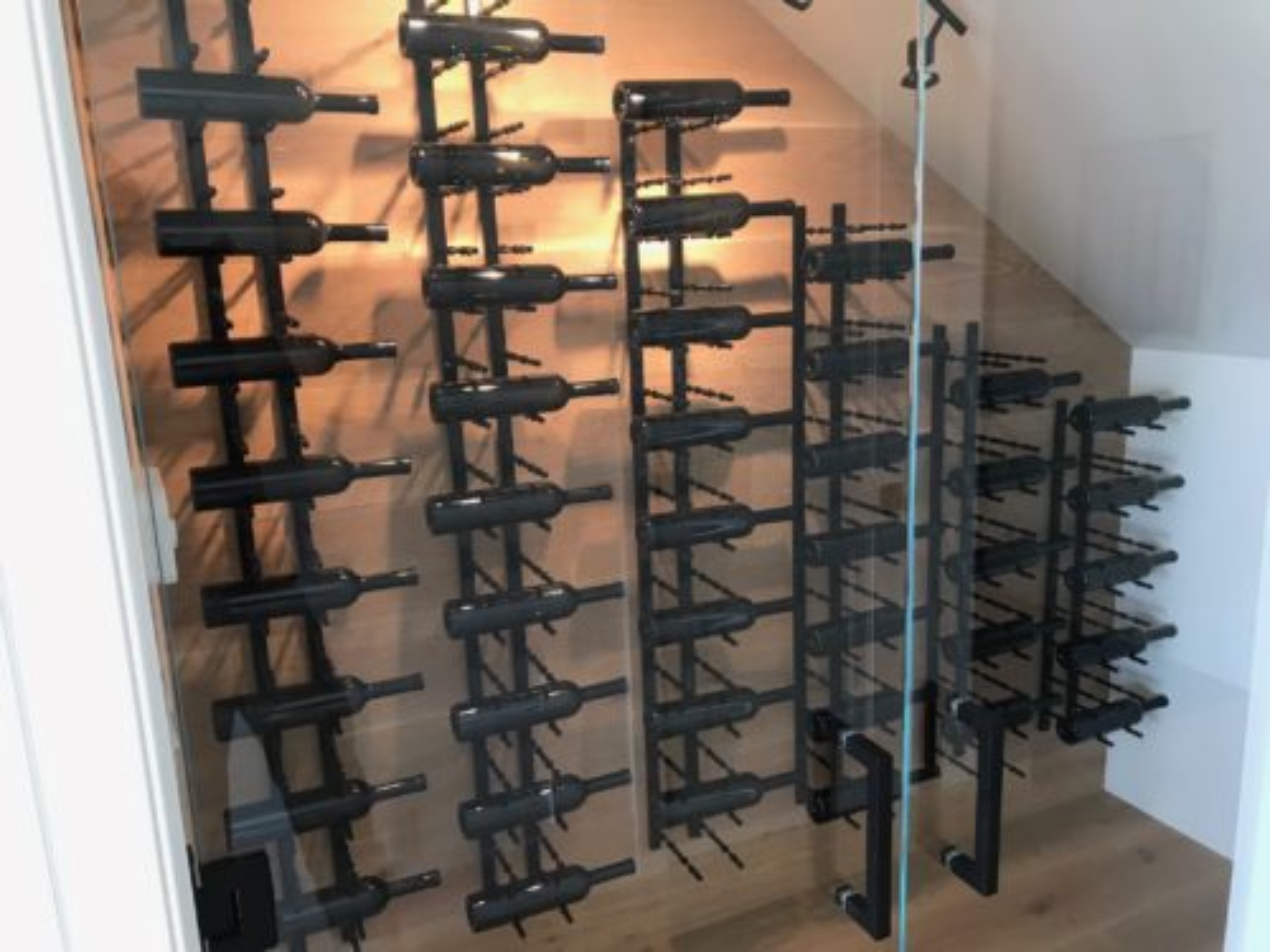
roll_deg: +1.6
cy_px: 476
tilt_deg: -13.3
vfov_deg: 49.7
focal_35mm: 28
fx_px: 1027
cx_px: 635
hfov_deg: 63.4
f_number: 1.8
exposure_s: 1/24
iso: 40
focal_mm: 3.99
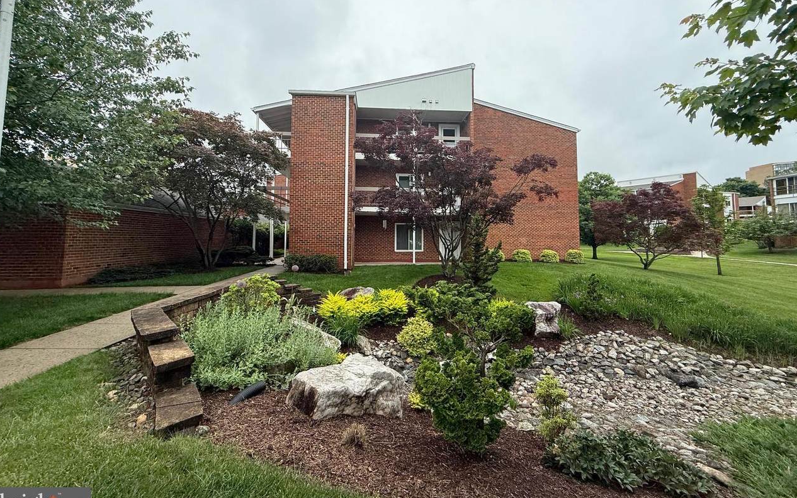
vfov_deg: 74.4
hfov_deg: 101.5
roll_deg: +2.3
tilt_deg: +5.9
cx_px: 395
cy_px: 217
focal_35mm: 15
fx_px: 326
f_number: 2.2
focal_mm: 2.22
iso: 64
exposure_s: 1/1068
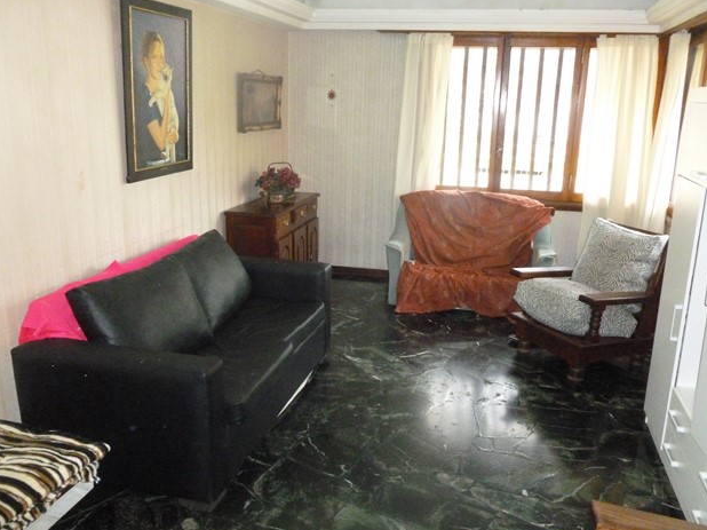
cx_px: 362
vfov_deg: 48.2
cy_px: 263
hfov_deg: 61.7
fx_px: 592
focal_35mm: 29
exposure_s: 1/60
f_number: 3.3
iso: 1000
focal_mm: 5
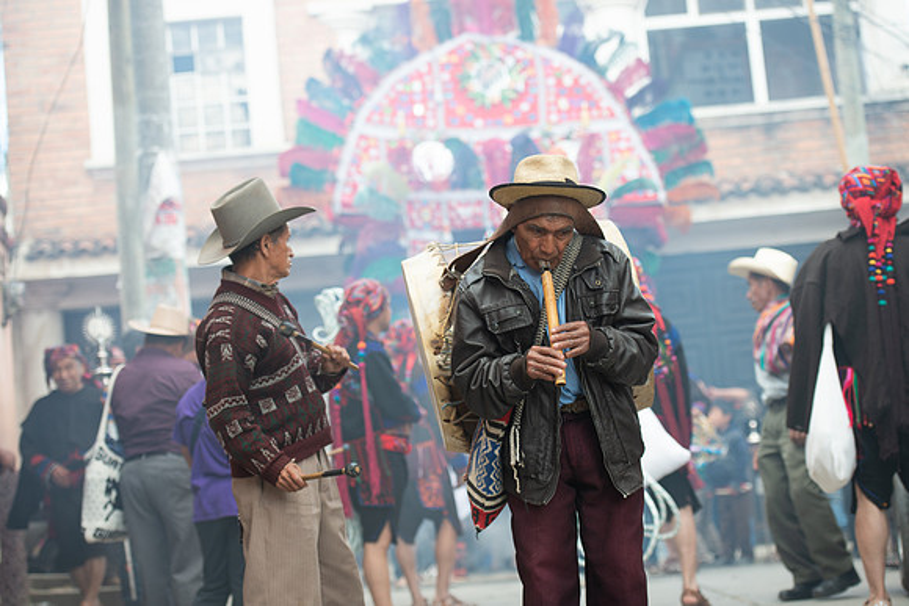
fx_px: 2071
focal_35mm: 82
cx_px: 454
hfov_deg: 24.8
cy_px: 303
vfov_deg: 16.7
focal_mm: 82
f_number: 4.5
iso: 160
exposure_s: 1/160
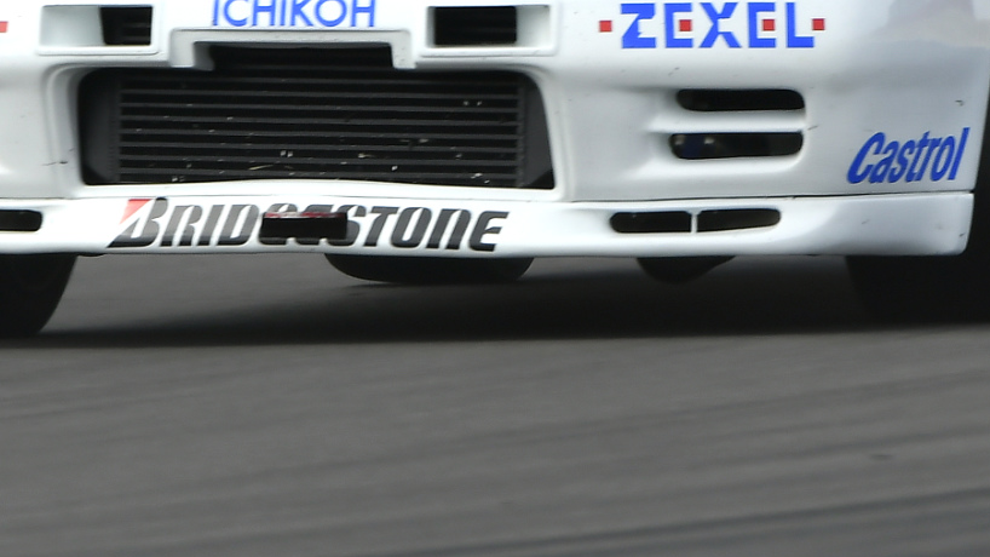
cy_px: -84
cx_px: 600
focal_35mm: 1537
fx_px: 40345
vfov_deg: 0.8
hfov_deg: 1.4
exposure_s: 1/320
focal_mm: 400
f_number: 5
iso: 140
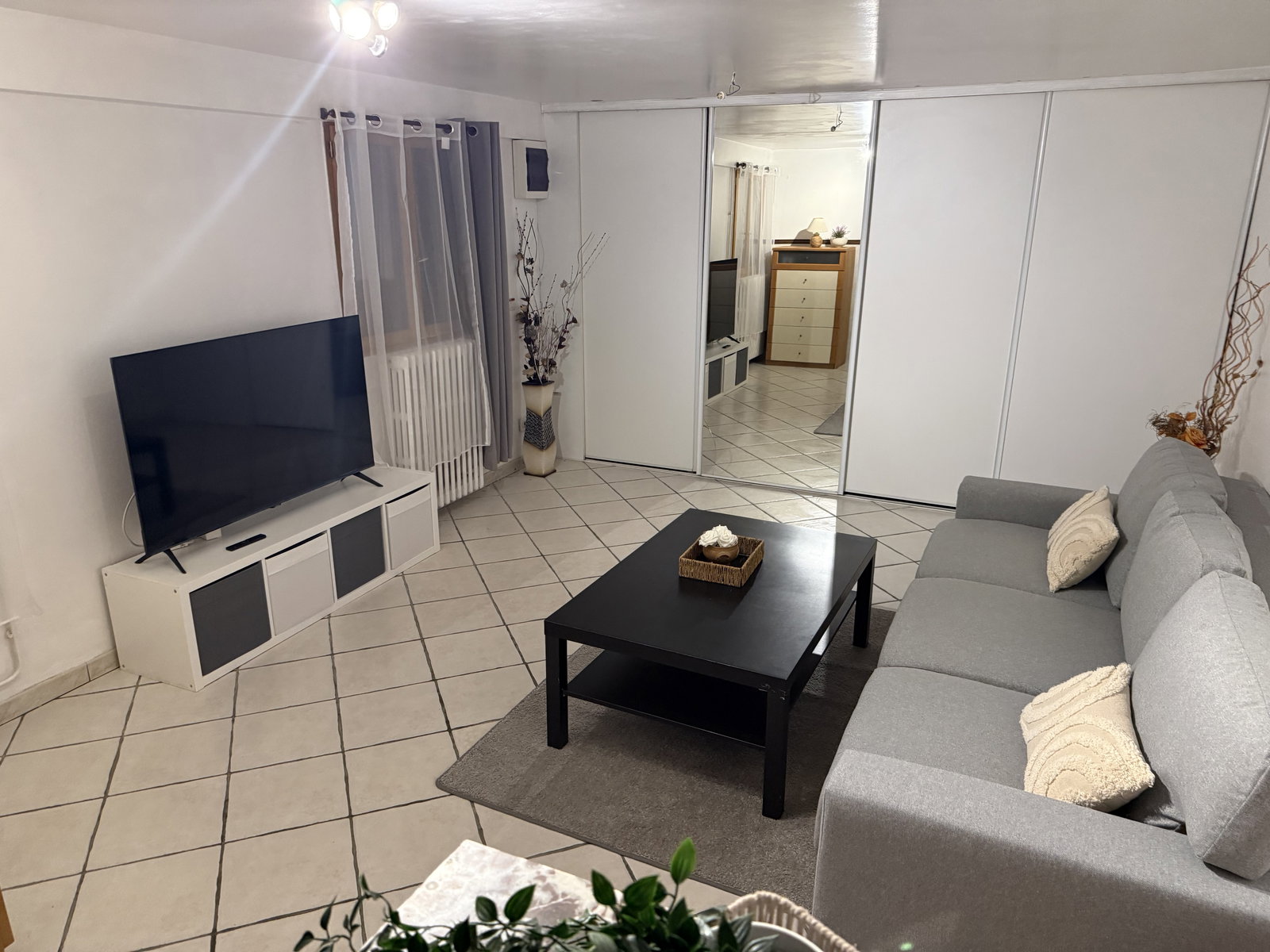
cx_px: 635
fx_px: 881
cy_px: 476
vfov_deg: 56.8
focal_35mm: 24
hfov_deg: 71.6
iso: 400
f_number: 1.78
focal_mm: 6.76
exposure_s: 1/50
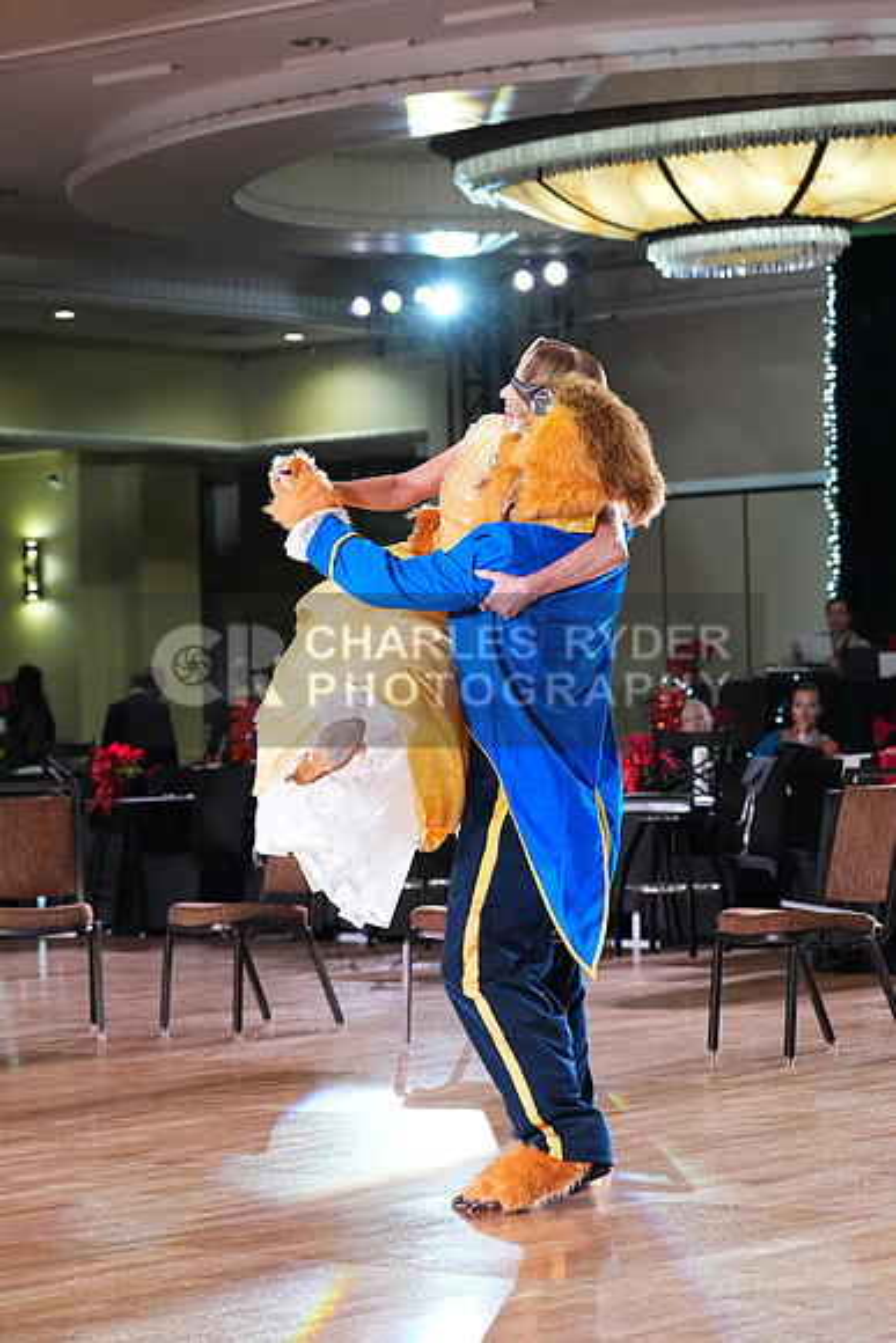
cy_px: 672
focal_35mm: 95
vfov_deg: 21.5
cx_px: 448
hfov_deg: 14.4
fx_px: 3544
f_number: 5
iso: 6400
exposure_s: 1/400
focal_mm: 95
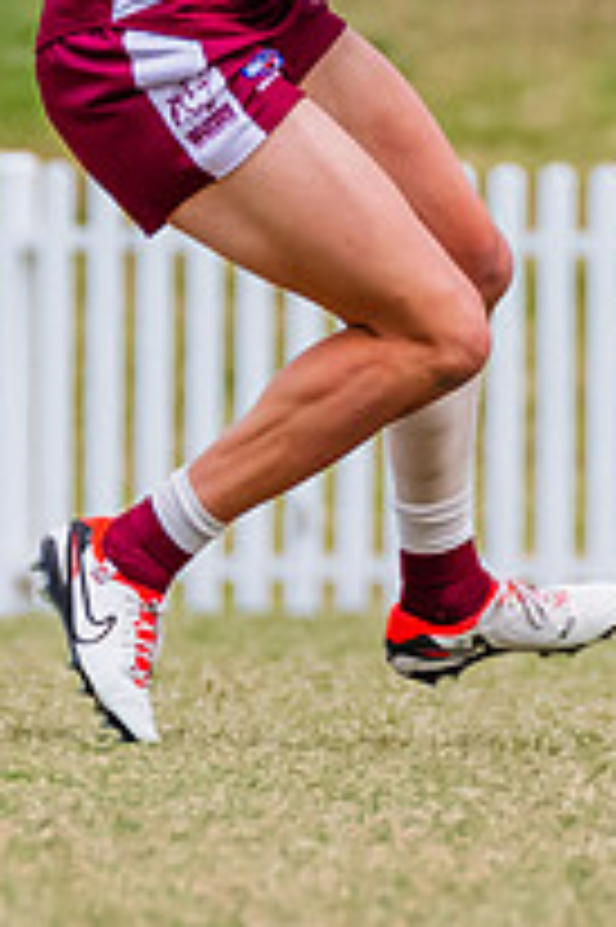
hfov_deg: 0.5
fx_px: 64553
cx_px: 729
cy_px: -528
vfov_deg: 0.8
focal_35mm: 2511
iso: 800
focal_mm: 420
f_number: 8
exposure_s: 1/1250
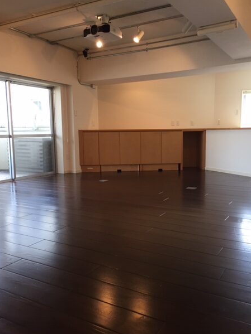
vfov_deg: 58.4
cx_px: 131
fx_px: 300
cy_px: 168
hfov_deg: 45.4
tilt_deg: -6.2
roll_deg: +1.4
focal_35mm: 31
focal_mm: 4.15
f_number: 2.2
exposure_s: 1/30
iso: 50
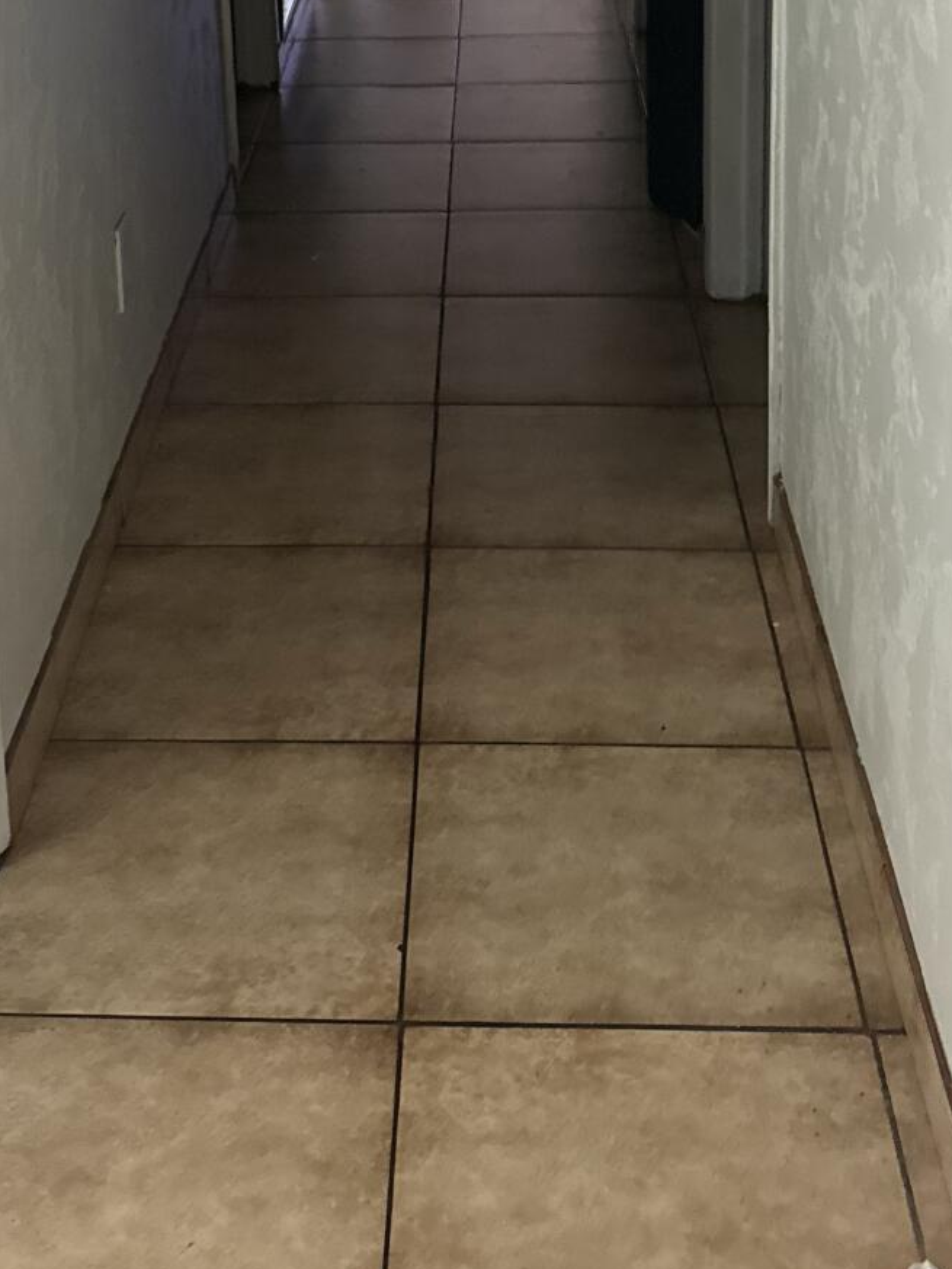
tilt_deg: -14.7
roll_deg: +2.0
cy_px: 45
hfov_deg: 26.5
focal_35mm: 55
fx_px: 2016
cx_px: 365
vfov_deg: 32.5
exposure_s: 1/40
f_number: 1.78
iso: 1000
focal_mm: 6.76
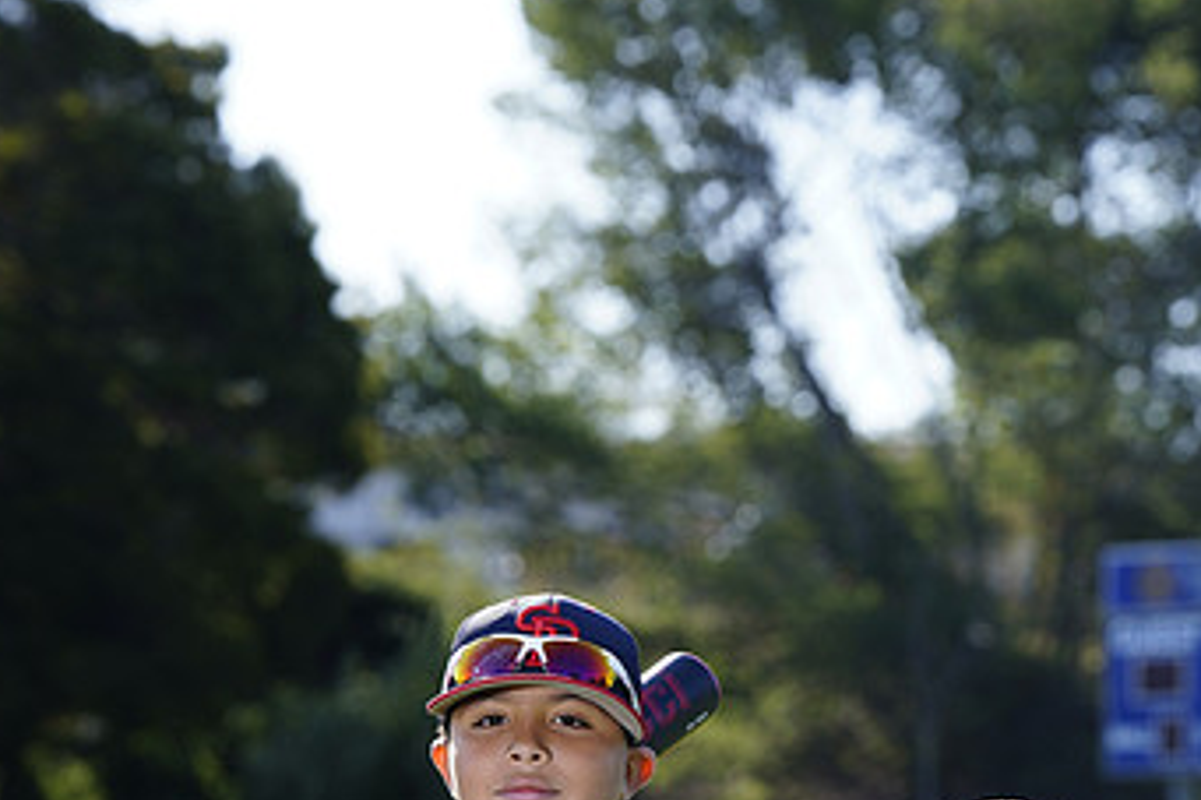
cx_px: 629
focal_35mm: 201
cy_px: 856
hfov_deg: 10.2
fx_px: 6702
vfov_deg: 6.8
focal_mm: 118
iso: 100
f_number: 5
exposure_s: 1/250
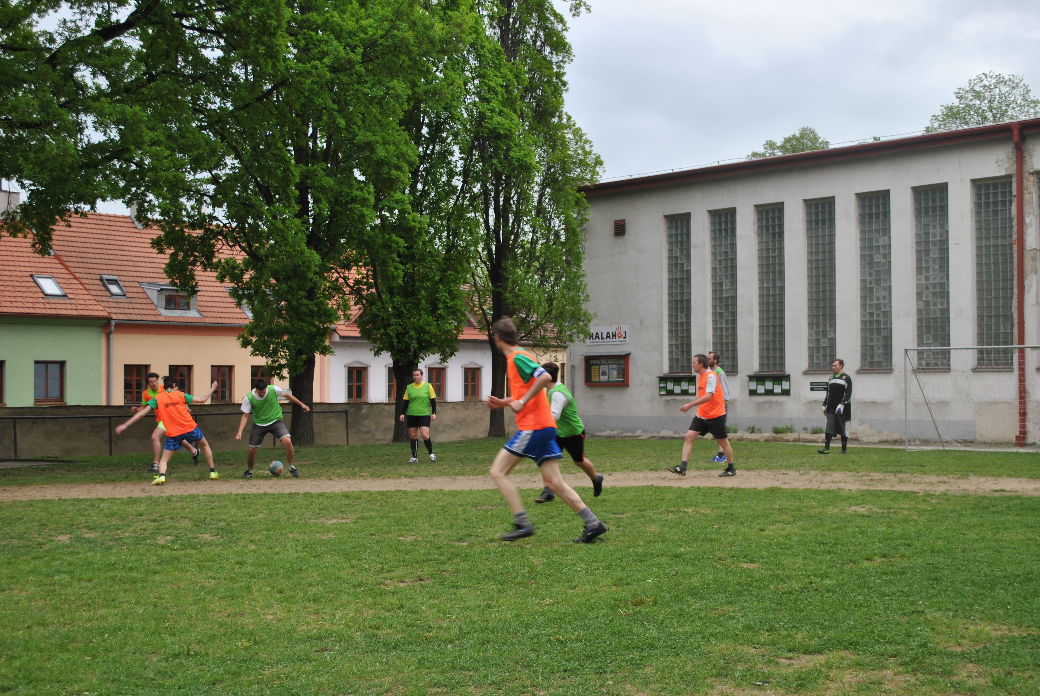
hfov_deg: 41.1
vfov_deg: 28.2
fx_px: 1388
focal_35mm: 48
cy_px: 348
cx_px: 520
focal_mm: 32
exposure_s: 1/125
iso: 100
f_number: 4.8
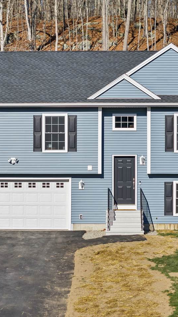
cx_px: 82
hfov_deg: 11.9
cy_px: 158
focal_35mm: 102
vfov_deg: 21.0
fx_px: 856
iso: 160
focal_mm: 19.35
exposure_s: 1/400
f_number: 2.8
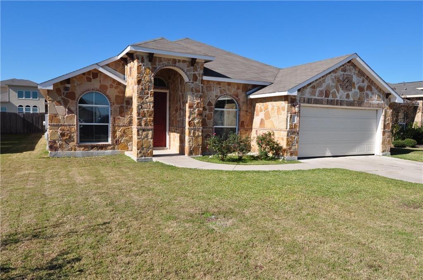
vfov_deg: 53.0
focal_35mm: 24
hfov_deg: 73.8
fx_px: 282
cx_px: 212
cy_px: 140
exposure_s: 1/400
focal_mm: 16
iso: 200
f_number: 11
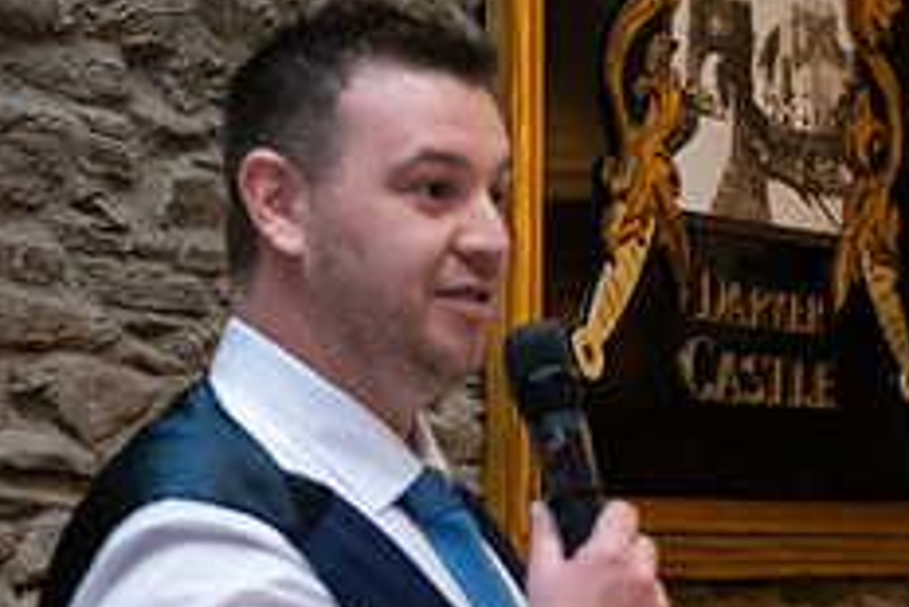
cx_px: 913
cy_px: 726
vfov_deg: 9.4
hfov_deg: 13.9
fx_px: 3663
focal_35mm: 145
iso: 800
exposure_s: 1/160
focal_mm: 58
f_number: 3.5
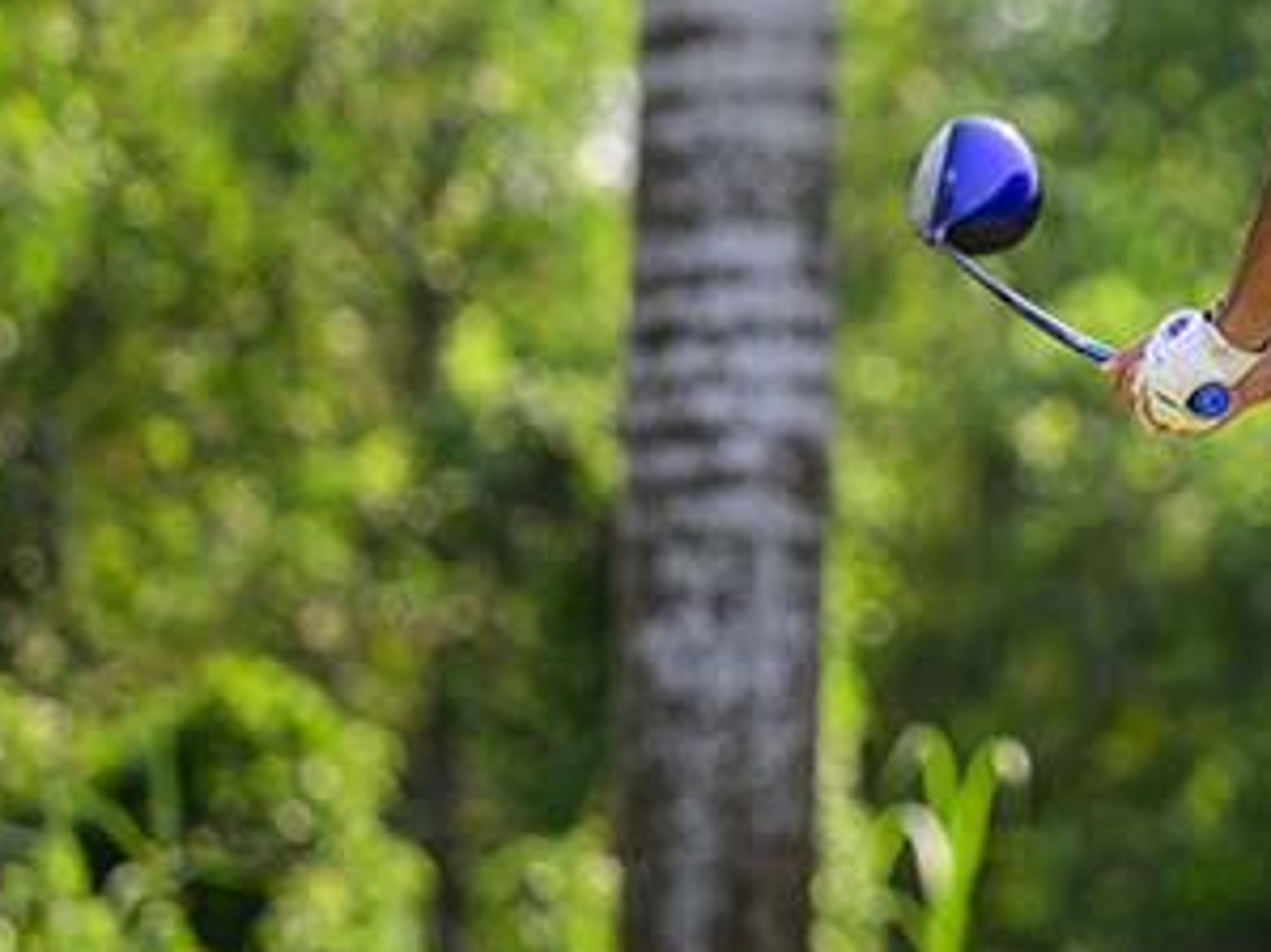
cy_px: 119
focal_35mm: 448
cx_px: 1228
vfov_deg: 3.3
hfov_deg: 4.4
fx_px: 16443
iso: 720
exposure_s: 1/4000
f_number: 2.8
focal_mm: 145
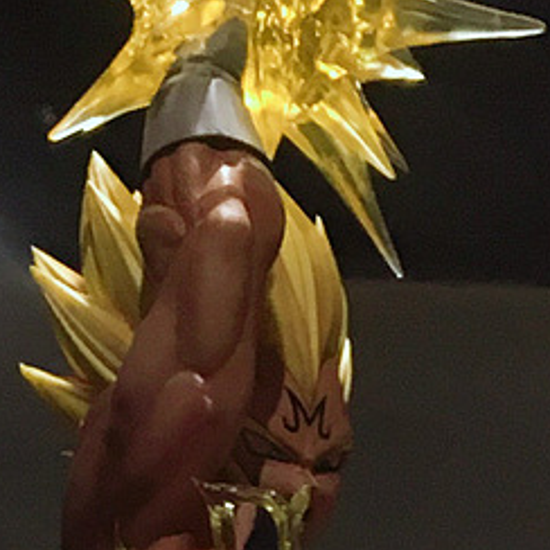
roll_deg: -2.3
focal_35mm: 179
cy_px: 1505
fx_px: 3218
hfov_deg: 9.6
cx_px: 724
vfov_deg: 8.5
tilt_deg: +5.4
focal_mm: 4.15
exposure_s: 1/33
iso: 40
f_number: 2.2
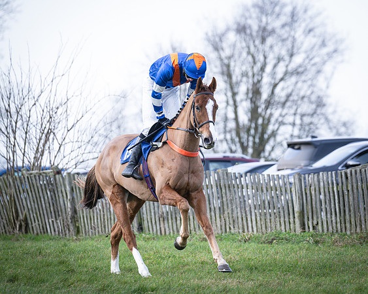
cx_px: 235
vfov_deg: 5.1
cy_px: 136
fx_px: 3305
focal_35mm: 304
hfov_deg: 6.4
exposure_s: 1/800
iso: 400
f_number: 4
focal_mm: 200
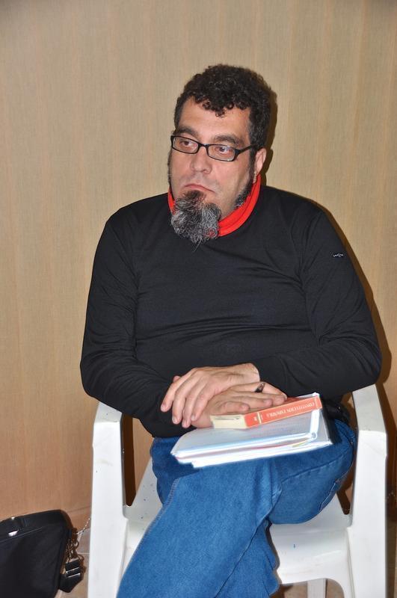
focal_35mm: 66
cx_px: 198
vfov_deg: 30.6
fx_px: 1095
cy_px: 299
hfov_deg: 20.6
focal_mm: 44
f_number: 4.5
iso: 250
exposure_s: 1/60
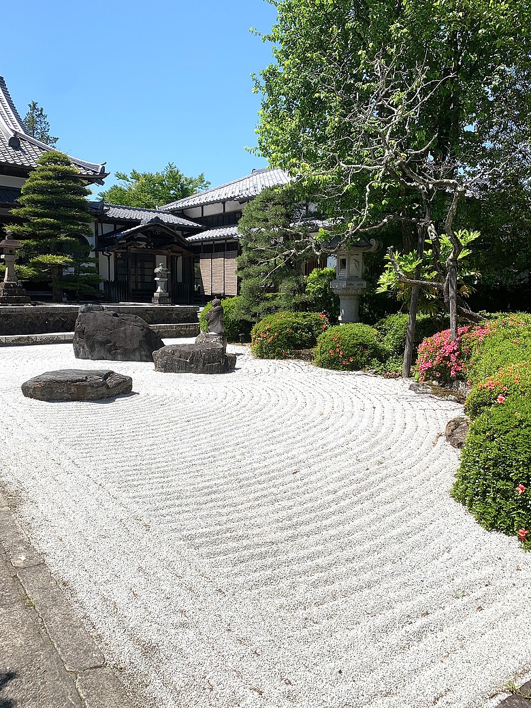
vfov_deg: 67.3
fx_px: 532
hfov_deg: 53.1
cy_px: 354
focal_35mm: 26
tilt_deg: -4.8
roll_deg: +0.2
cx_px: 266
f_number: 1.8
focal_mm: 4.25
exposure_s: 1/2994
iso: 25
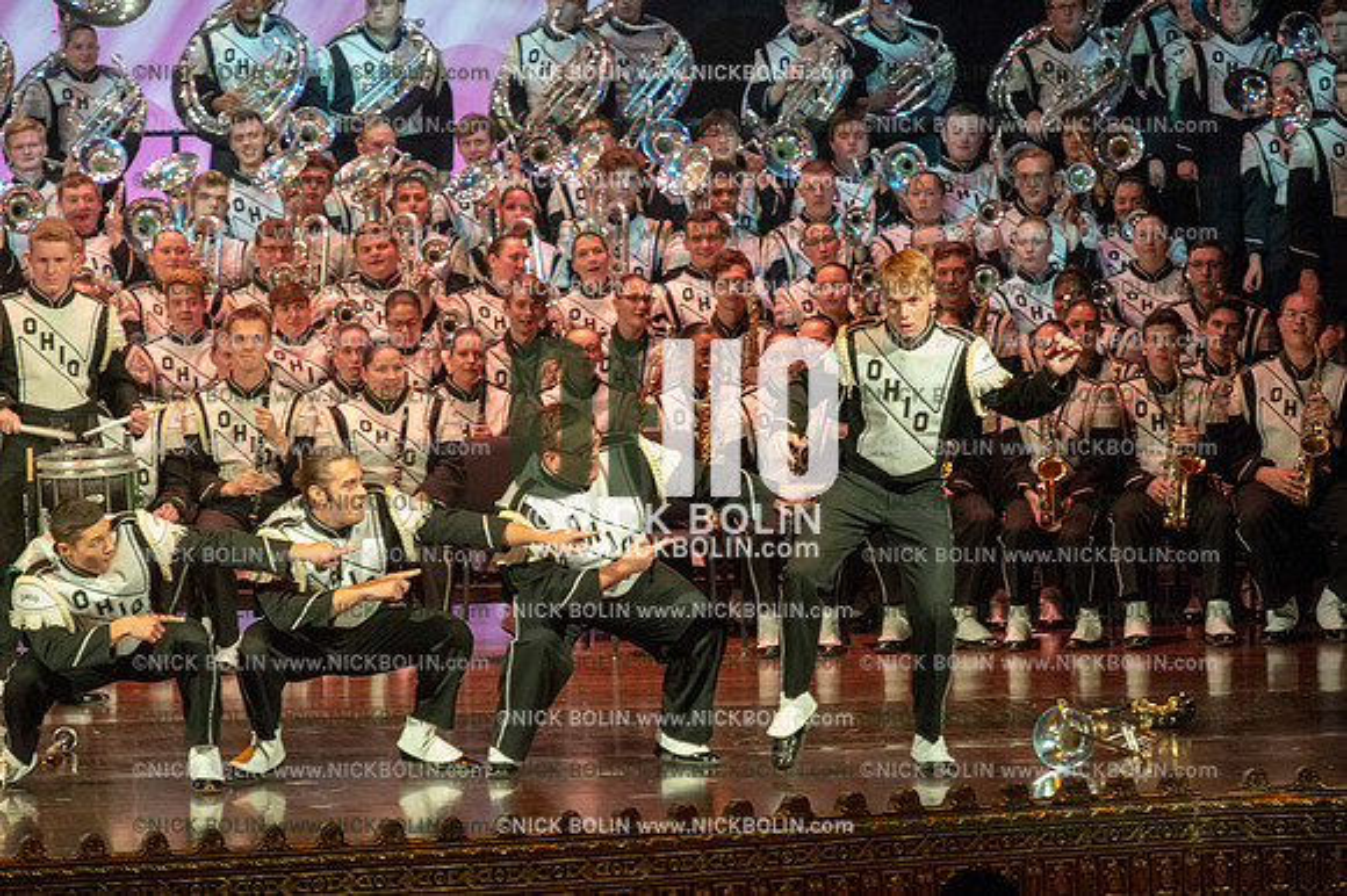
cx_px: 674
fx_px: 8601
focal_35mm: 230
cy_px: 448
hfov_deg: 9.0
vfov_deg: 6.0
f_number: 5.6
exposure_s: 1/200
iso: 8000
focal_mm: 230
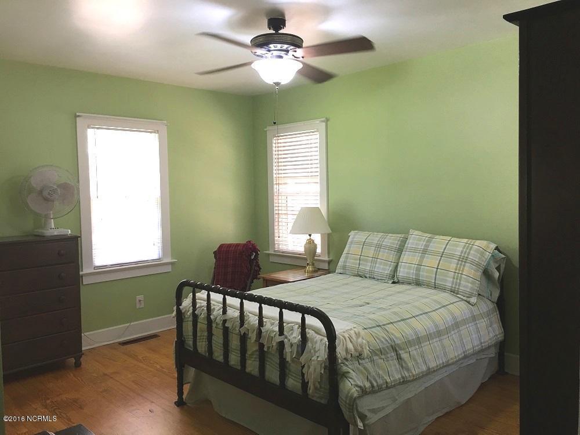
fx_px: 486
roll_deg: +1.2
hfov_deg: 61.7
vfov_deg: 48.2
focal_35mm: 29
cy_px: 218
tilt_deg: -1.9
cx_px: 290
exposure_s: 1/15
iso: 32
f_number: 2.2
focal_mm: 4.15
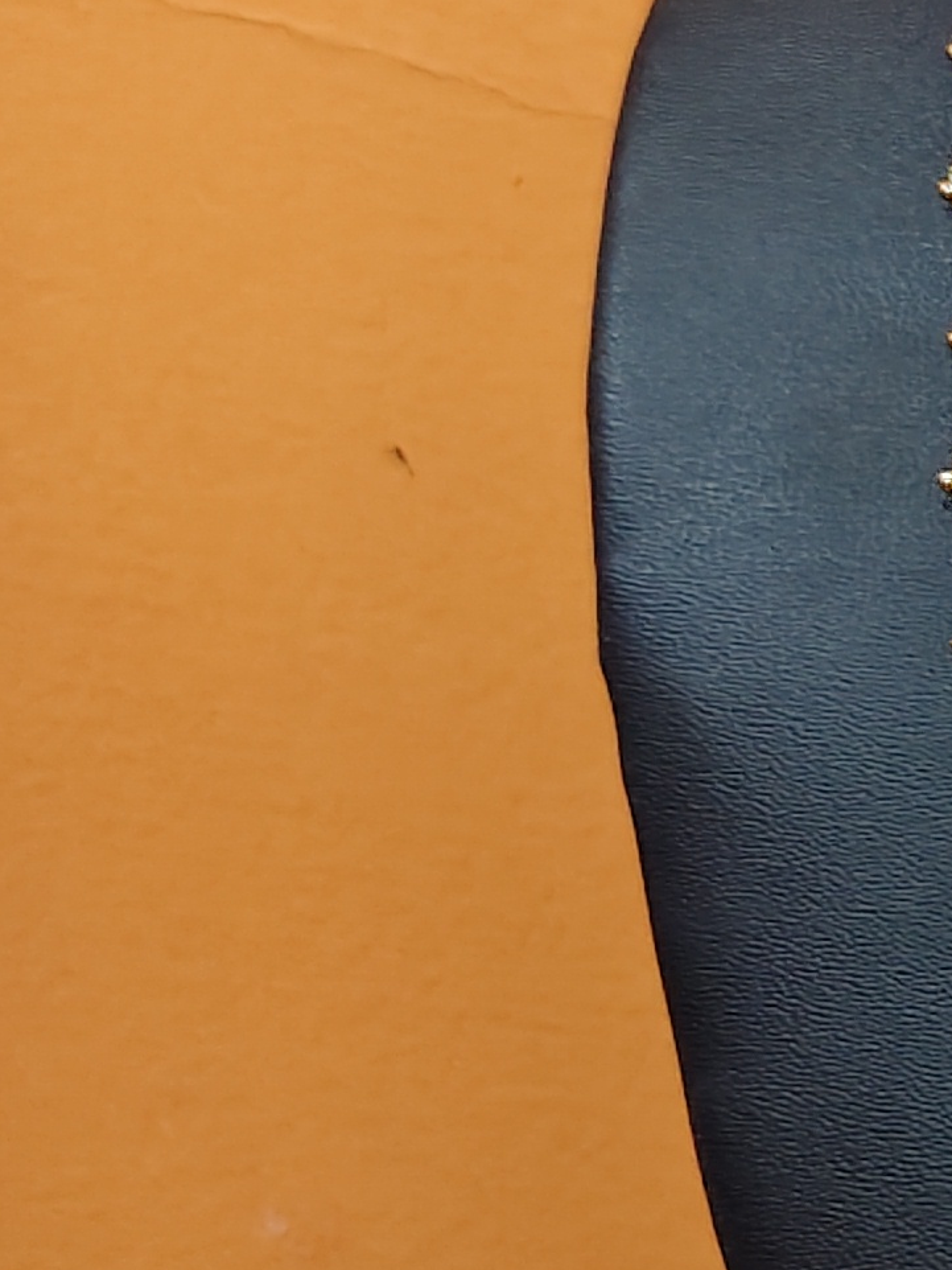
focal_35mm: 98
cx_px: 2006
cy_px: 862
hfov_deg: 12.8
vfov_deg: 20.0
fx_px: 3593
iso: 719
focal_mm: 5.56
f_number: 1.88
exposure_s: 1/100
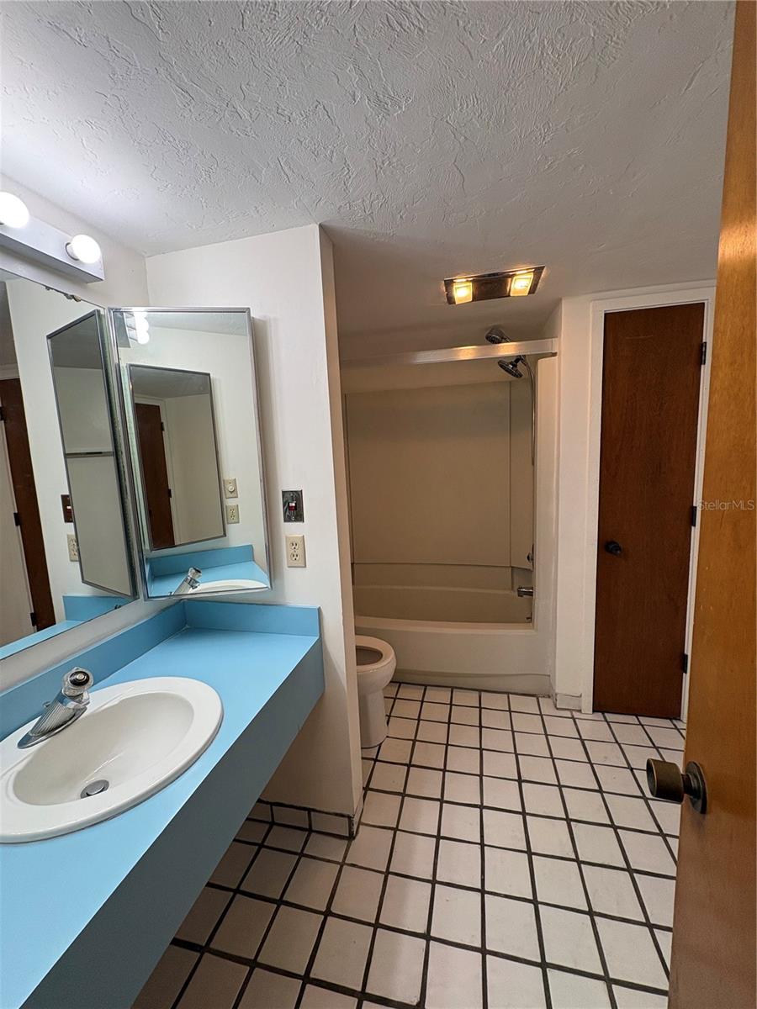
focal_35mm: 14
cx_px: 378
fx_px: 408
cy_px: 504
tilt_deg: -6.9
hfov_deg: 85.7
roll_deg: +3.2
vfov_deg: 102.1
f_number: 2.2
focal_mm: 2.22
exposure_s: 1/120
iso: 100
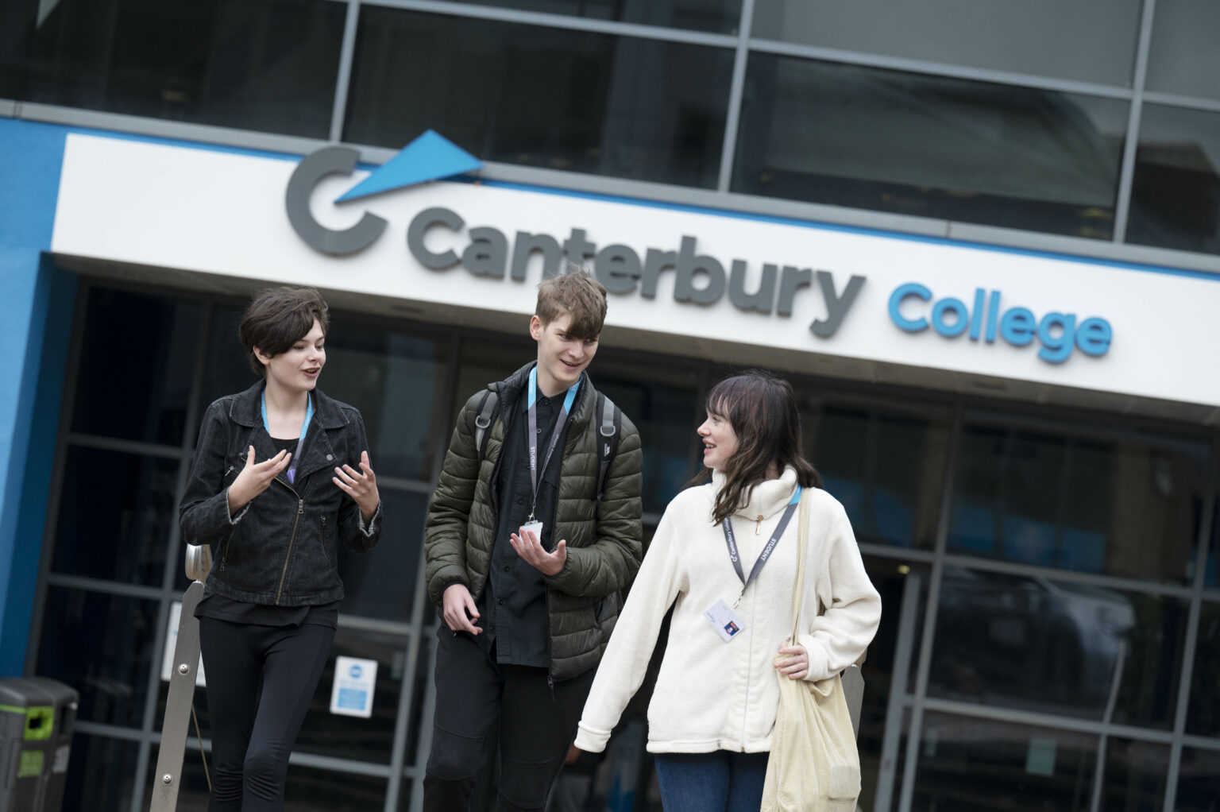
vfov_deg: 13.0
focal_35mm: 105
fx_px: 3556
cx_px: 610
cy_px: 406
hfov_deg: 19.5
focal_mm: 105
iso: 800
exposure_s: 1/1600
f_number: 4
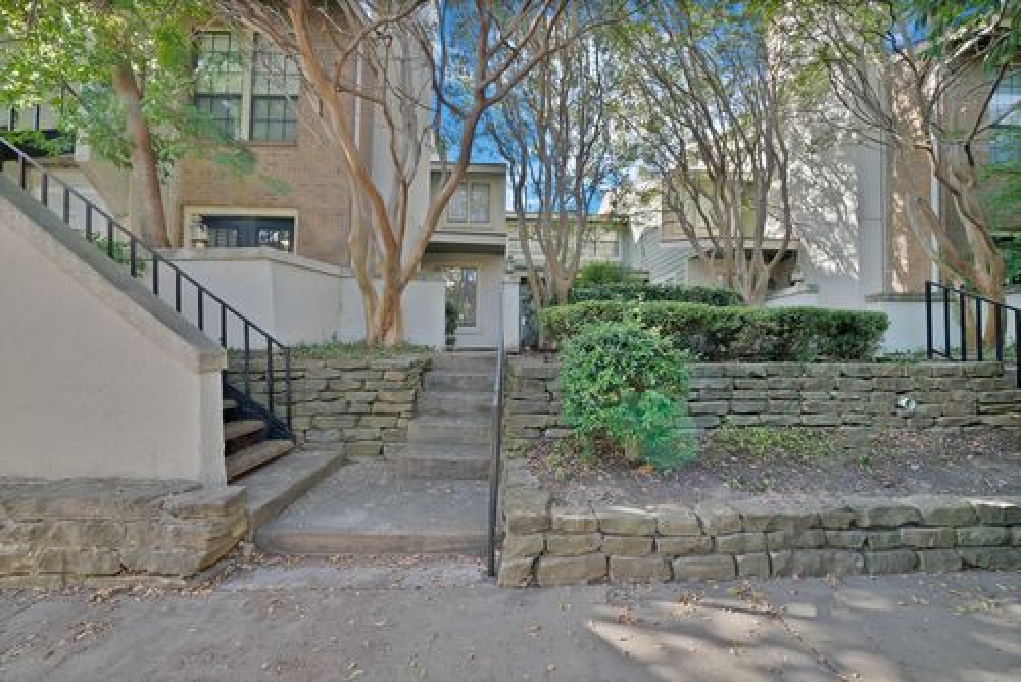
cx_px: 510
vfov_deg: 90.1
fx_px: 341
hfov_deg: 112.6
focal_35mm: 12
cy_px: 341
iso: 640
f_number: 9
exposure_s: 1/15
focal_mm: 12
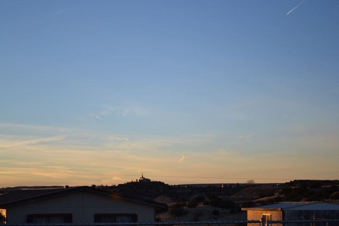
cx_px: 170
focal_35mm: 82
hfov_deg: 24.6
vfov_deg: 16.5
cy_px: 113
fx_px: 777
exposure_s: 1/160
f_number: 6.3
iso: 100
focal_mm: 55
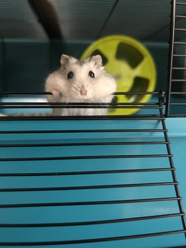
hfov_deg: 53.1
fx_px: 186
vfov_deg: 67.3
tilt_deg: -10.6
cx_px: 93
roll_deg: -0.9
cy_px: 124
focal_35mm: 26
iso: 640
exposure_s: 1/34
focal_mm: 5.7
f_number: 1.5
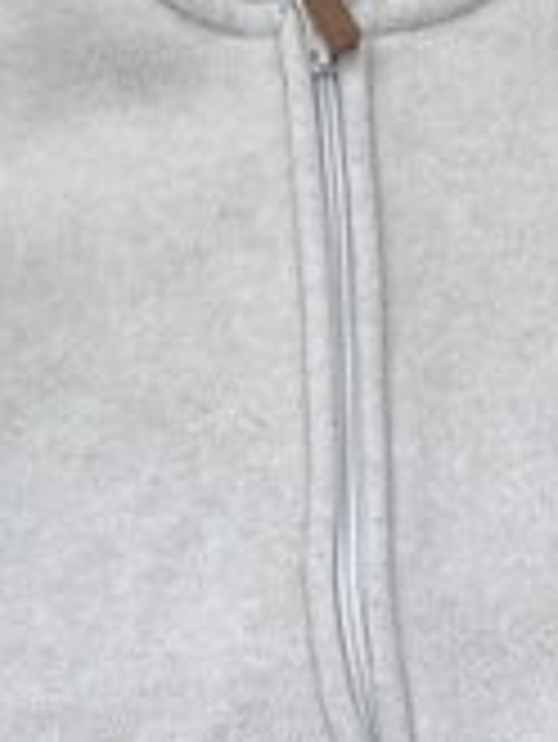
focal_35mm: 115
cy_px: 902
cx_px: 342
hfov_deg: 12.9
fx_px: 2469
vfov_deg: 16.4
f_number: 1.6
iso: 320
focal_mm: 6.57
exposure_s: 1/100
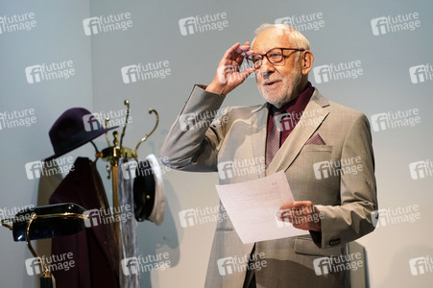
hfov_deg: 11.6
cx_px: 216
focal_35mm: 178
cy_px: 144
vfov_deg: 7.7
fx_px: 2139
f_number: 5.6
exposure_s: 1/250
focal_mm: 178
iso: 3200
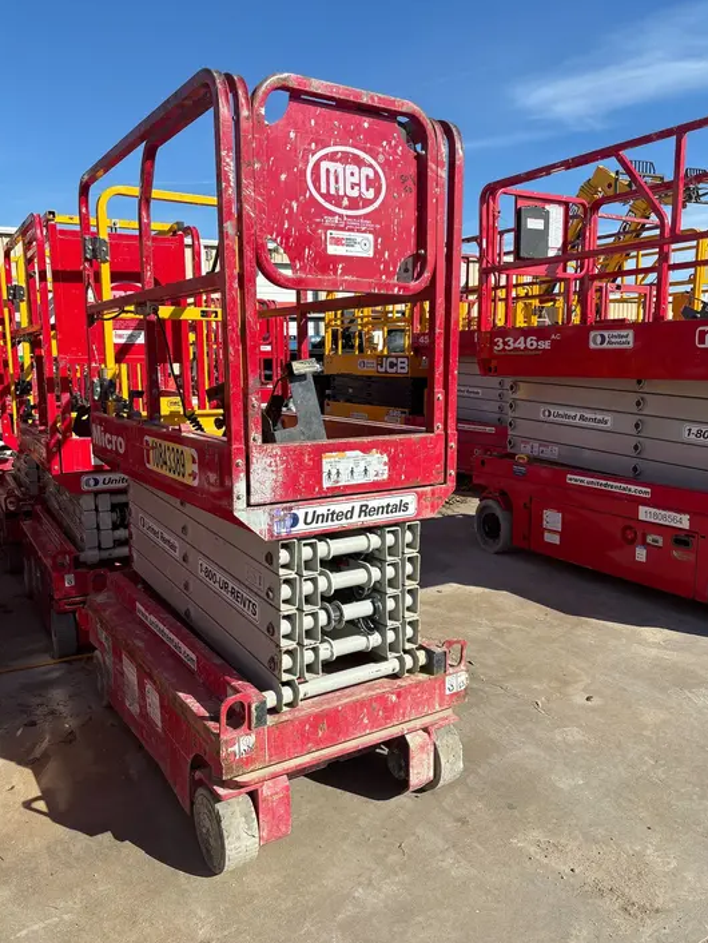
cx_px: 351
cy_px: 468
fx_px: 736
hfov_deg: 51.4
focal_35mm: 27
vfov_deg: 65.3
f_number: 1.6
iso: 50
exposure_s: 1/3534
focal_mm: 5.96
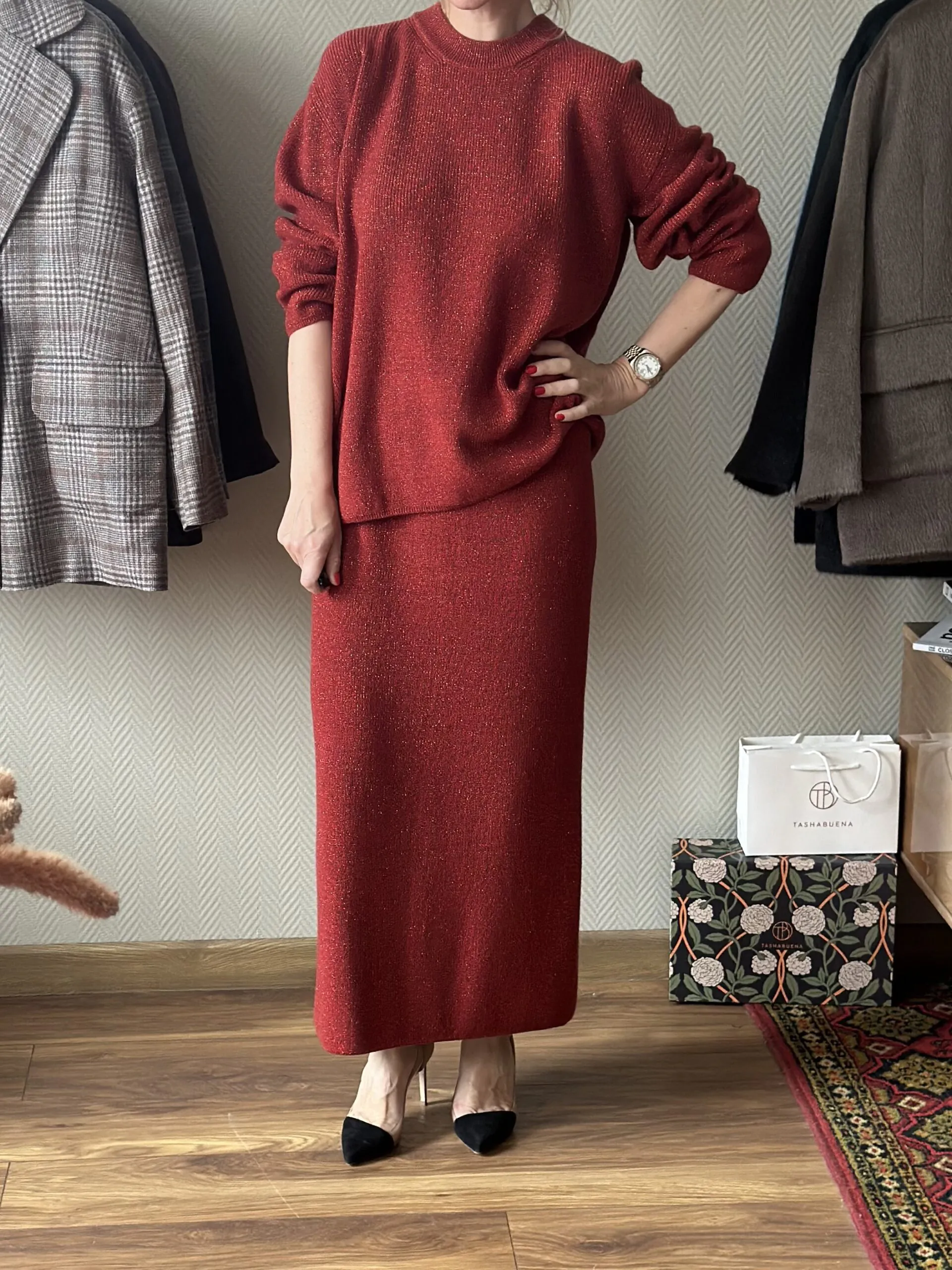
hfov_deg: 30.3
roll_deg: -0.8
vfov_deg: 39.7
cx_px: 476
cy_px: 635
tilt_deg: -16.6
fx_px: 1760
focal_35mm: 48
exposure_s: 1/60
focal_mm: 6.86
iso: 250
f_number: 1.78
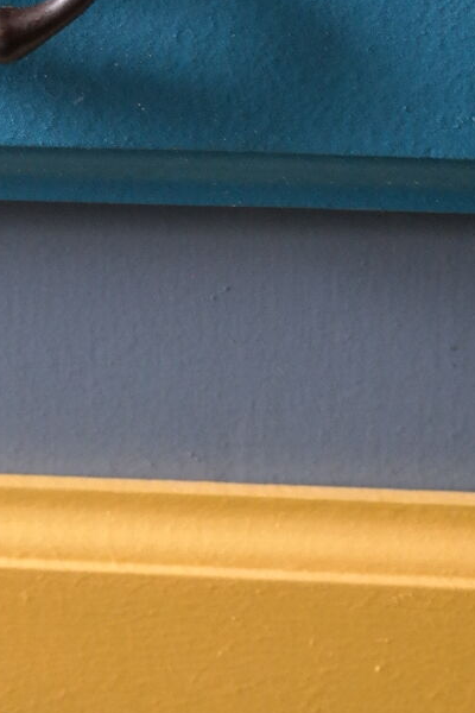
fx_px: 1880
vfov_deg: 21.4
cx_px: 45
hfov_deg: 14.3
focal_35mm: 95
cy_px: 235
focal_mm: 22
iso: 1600
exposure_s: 1/40
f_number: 3.5
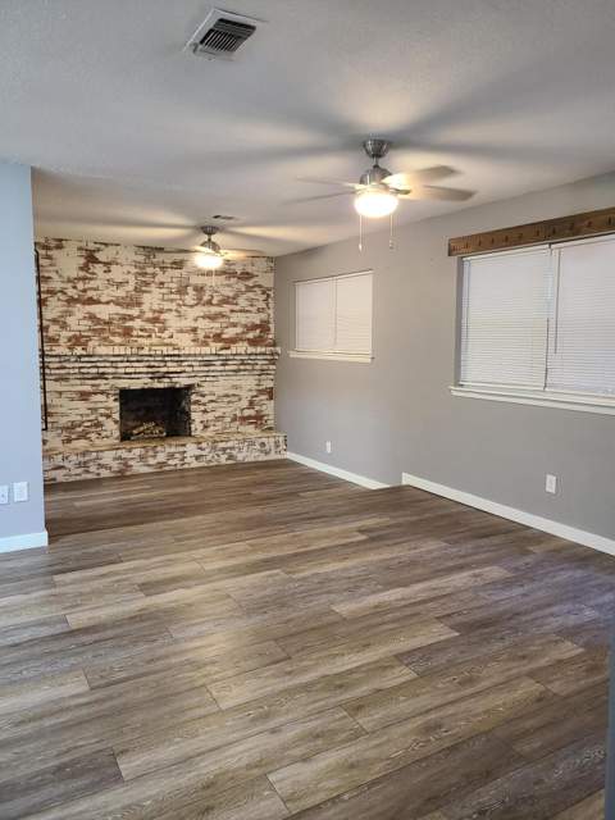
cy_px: 410
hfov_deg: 53.1
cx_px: 308
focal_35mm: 26
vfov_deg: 67.3
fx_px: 616
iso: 400
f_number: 1.8
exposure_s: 1/40
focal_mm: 5.4
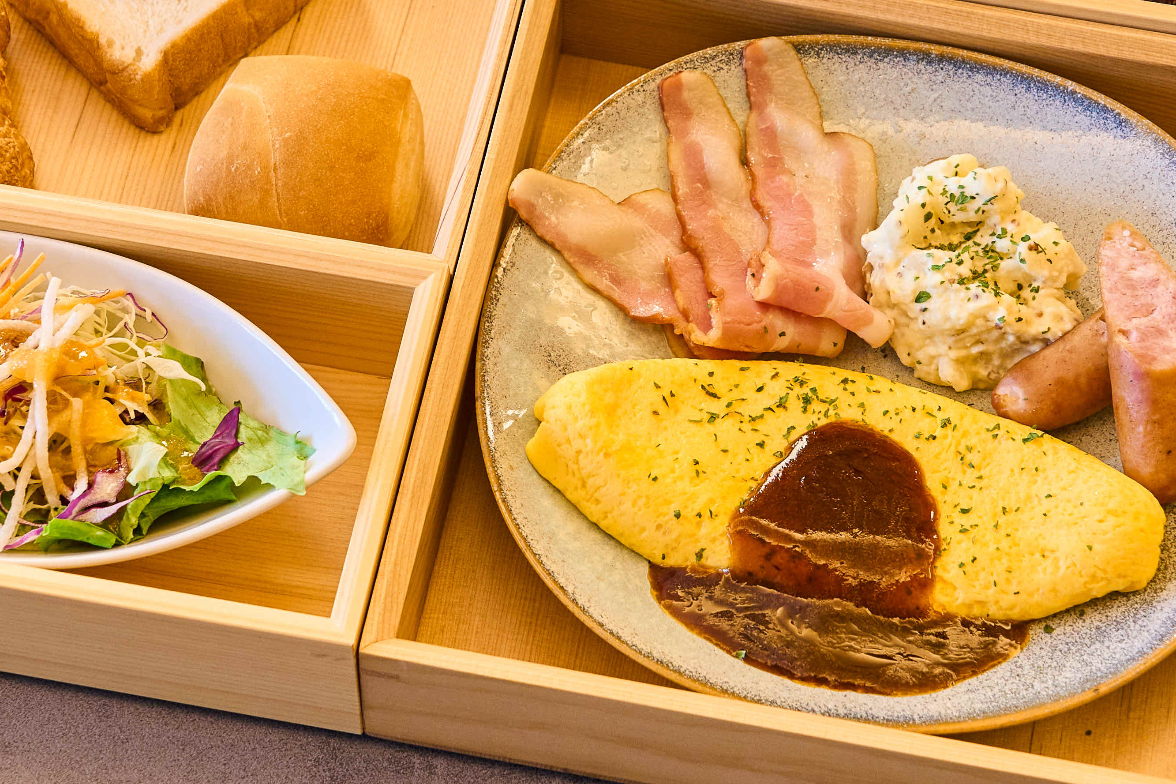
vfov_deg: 14.1
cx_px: 509
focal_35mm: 97
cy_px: 245
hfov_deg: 21.0
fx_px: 3168
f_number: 8
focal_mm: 38
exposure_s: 1/3
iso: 400
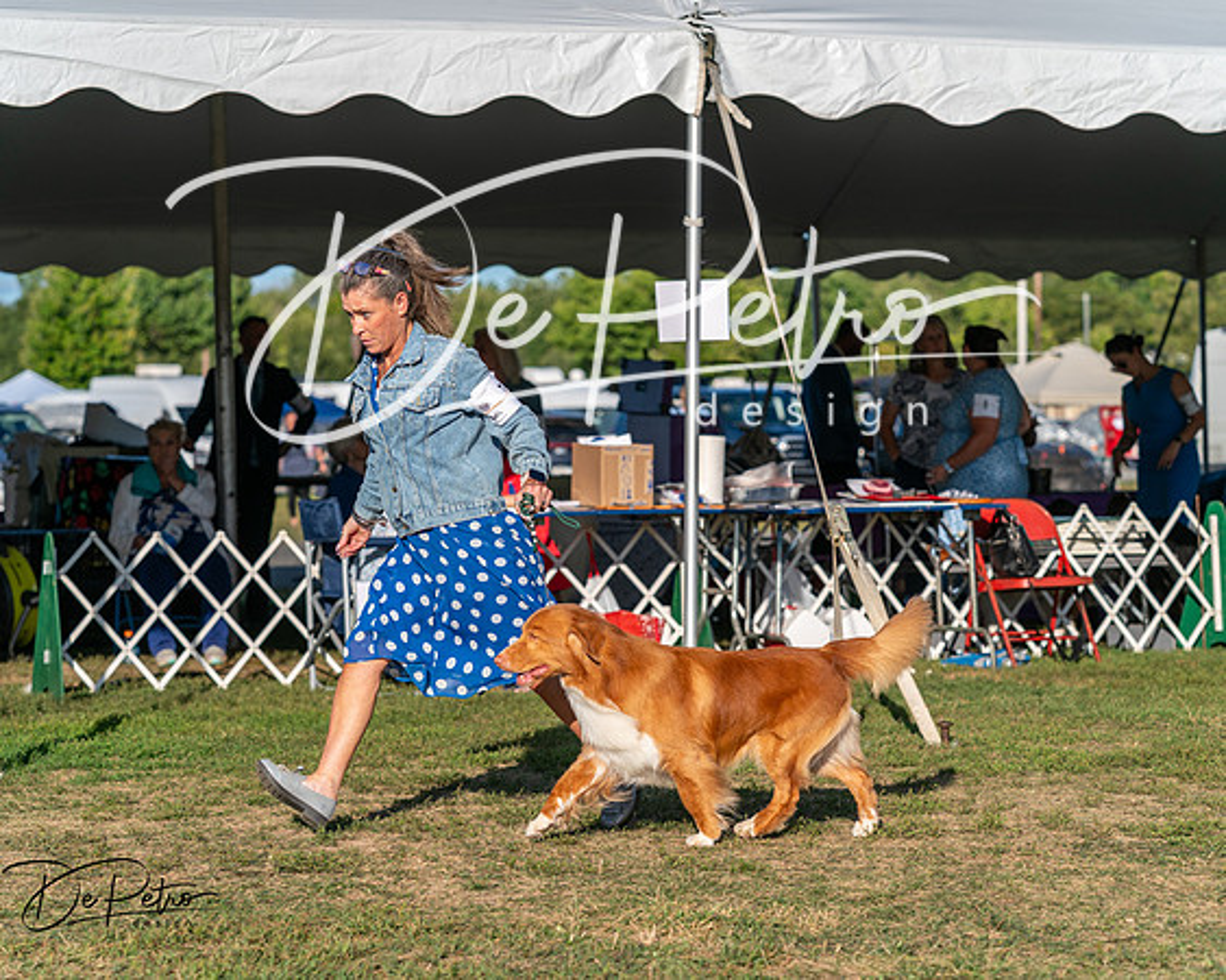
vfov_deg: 14.0
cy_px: 490
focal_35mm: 110
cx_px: 613
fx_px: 4003
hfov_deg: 17.4
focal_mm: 98
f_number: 4.5
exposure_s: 1/1250
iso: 100
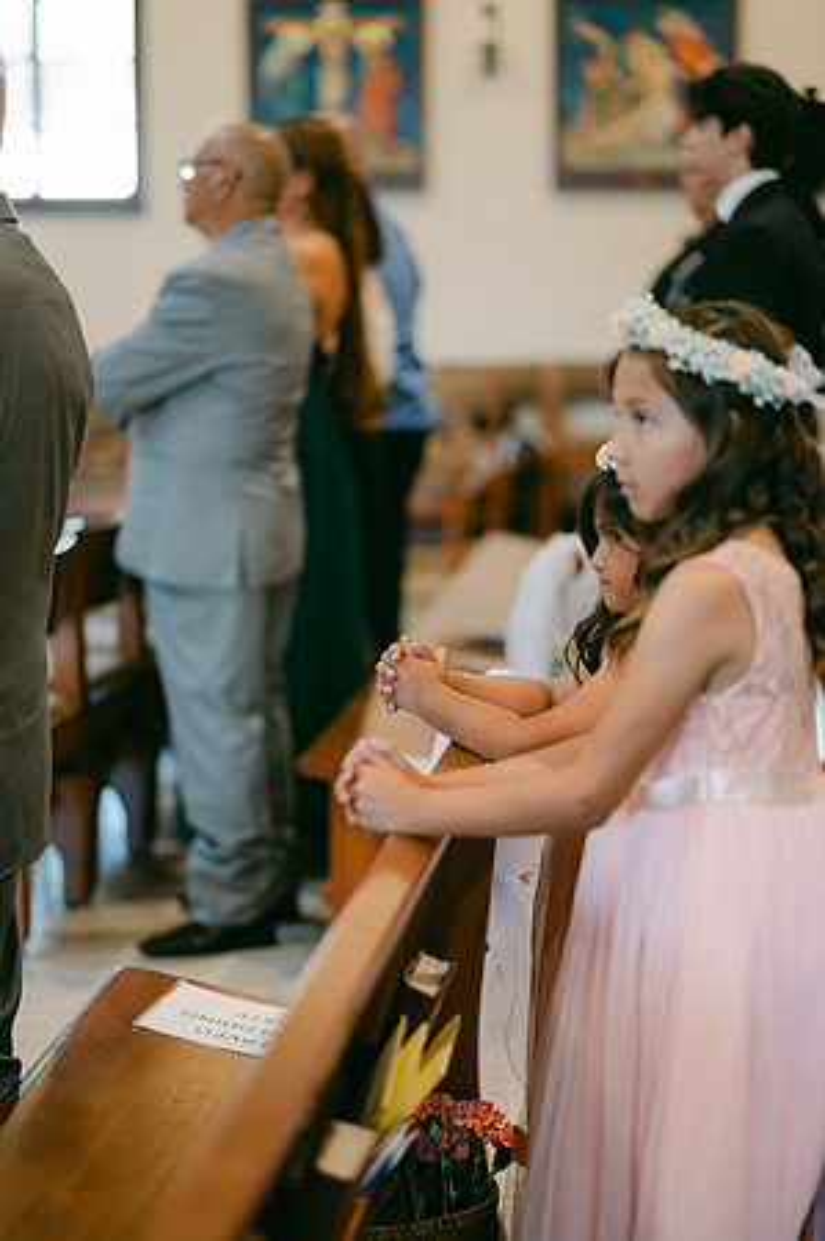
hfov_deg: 16.0
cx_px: 412
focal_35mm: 85
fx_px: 2928
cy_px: 620
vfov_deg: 23.9
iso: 320
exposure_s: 1/125
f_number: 1.8
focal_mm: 85
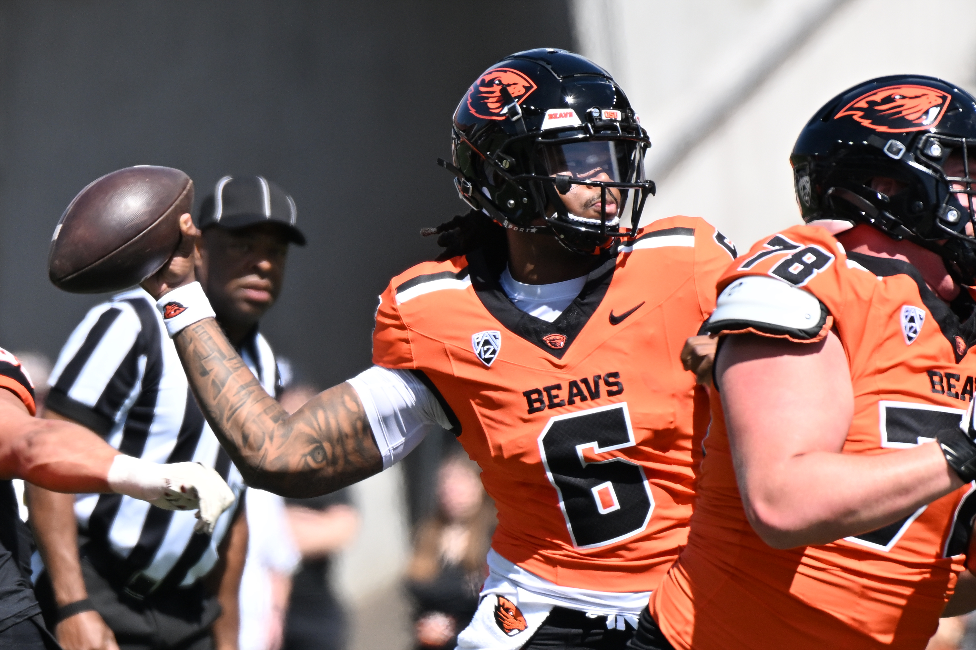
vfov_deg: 3.7
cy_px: 325
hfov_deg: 5.6
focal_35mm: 370
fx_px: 10031
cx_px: 488
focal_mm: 370
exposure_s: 1/1600
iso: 450
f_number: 5.6
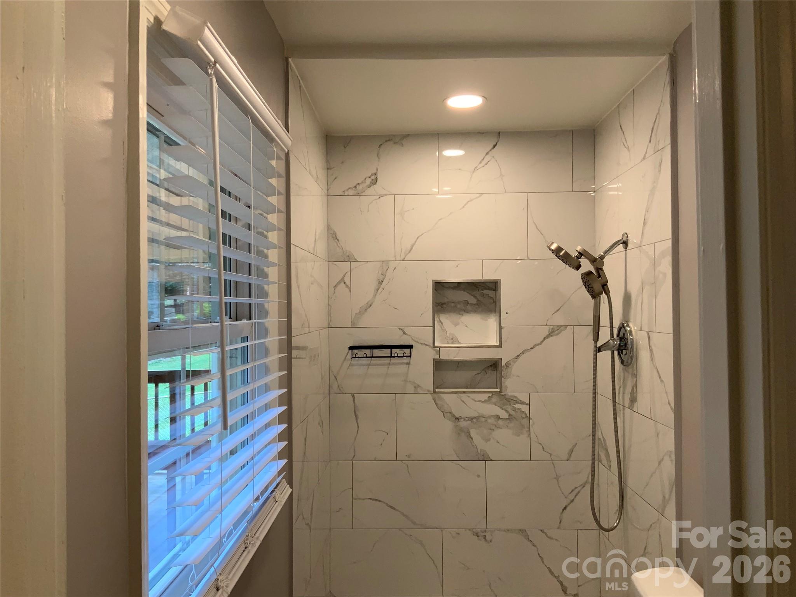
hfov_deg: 61.7
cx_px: 398
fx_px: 667
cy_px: 298
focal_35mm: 29
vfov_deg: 48.2
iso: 40
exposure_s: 1/60
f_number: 1.8
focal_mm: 3
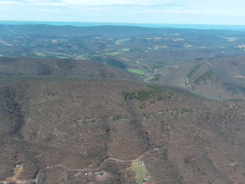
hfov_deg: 52.5
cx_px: 136
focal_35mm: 35
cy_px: 102
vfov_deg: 40.7
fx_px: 248
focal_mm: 10.57
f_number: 2.8
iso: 100
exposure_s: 1/1006
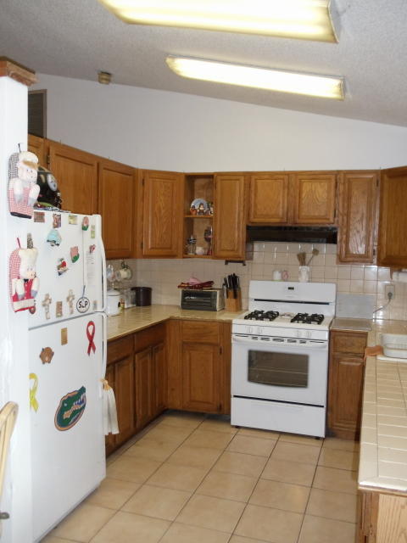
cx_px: 204
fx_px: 690
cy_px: 272
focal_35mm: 44
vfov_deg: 42.9
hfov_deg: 32.9
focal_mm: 6
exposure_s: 1/30
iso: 400
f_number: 3.5
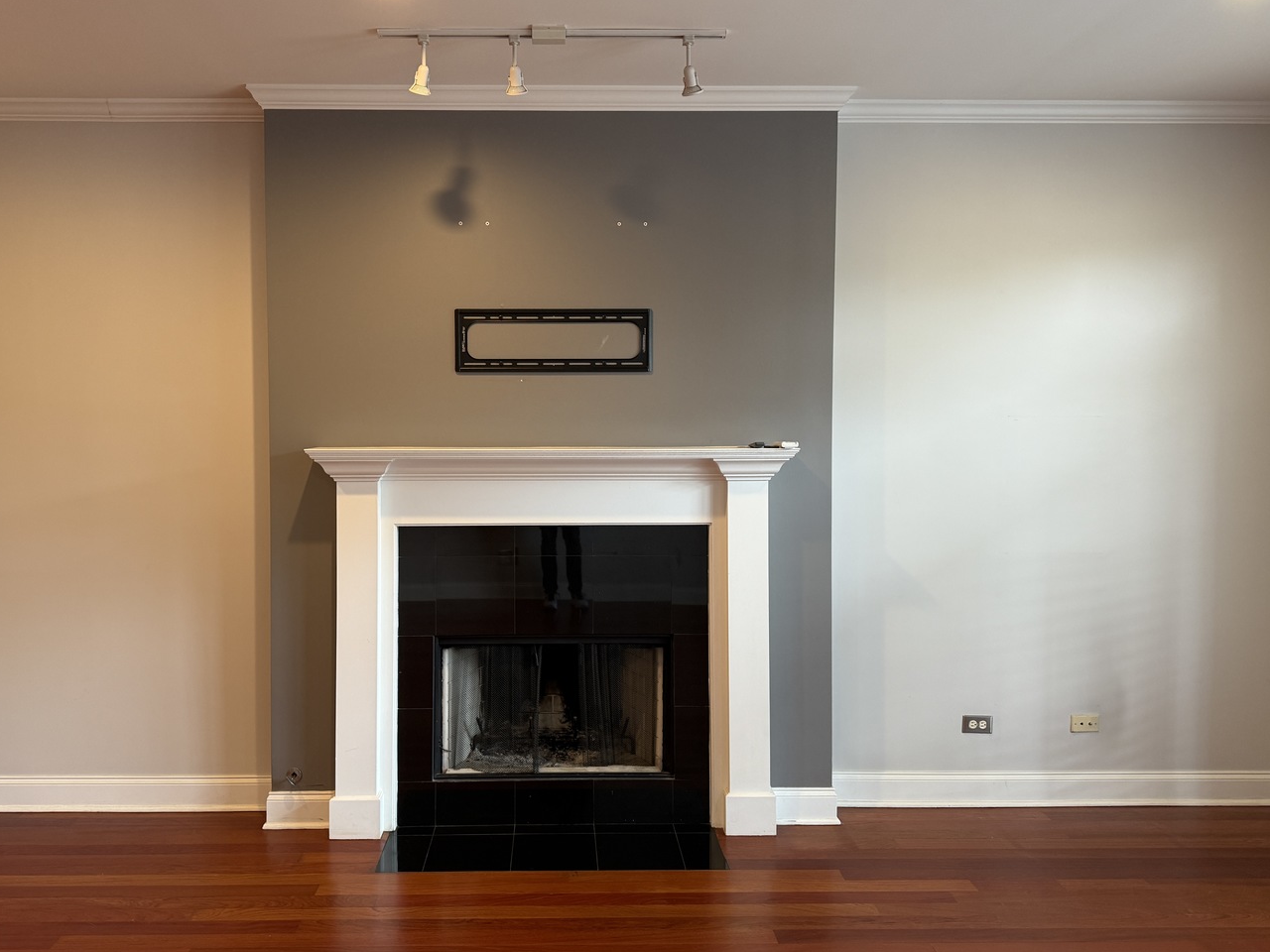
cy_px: 450
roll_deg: +0.0
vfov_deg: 51.3
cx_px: 573
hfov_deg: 65.2
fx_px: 991
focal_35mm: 27
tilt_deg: -1.1
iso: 160
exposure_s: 1/60
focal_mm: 6.76
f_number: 1.78
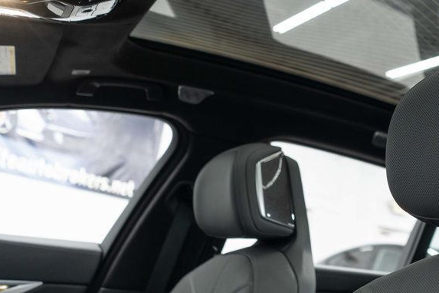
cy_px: 103
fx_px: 610
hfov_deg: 38.4
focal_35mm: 50
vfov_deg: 26.9
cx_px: 339
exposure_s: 1/40
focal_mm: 28
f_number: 3.2
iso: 800
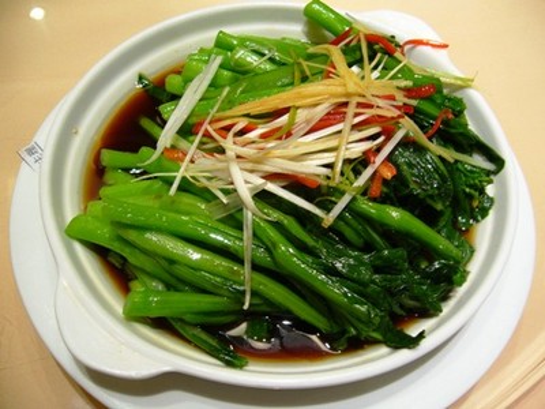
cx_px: 272
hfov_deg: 52.6
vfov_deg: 40.7
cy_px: 204
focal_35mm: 35
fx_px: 551
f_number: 2.8
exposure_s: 1/15
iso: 160
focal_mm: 5.8
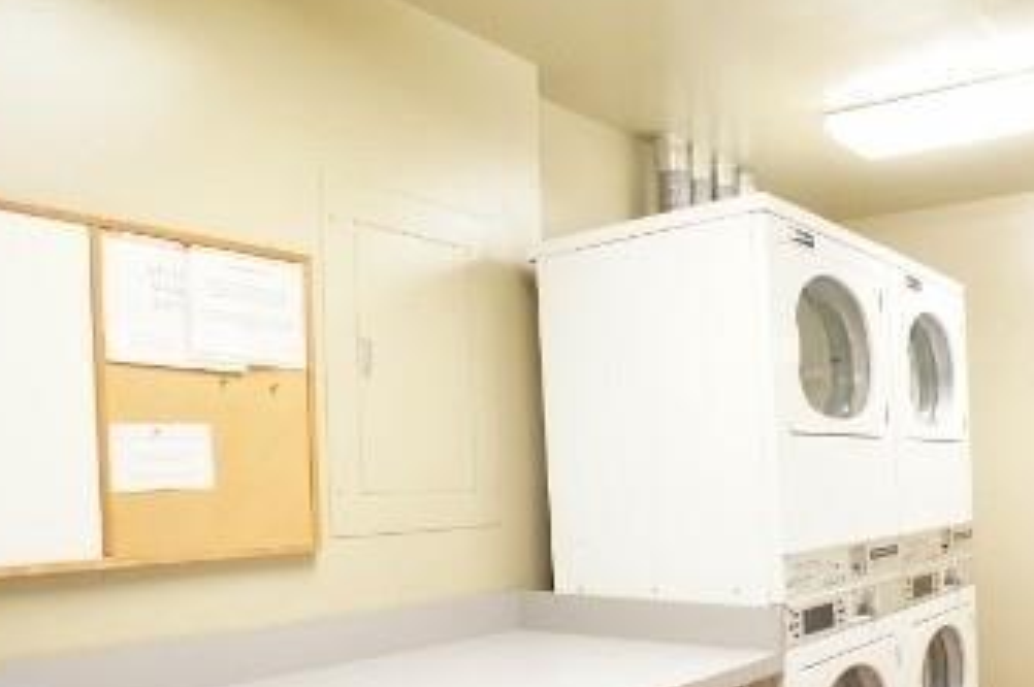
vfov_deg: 28.7
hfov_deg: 42.4
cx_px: 650
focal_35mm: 46
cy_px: 526
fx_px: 1320
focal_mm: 16
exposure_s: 1/13
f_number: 7.1
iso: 1600
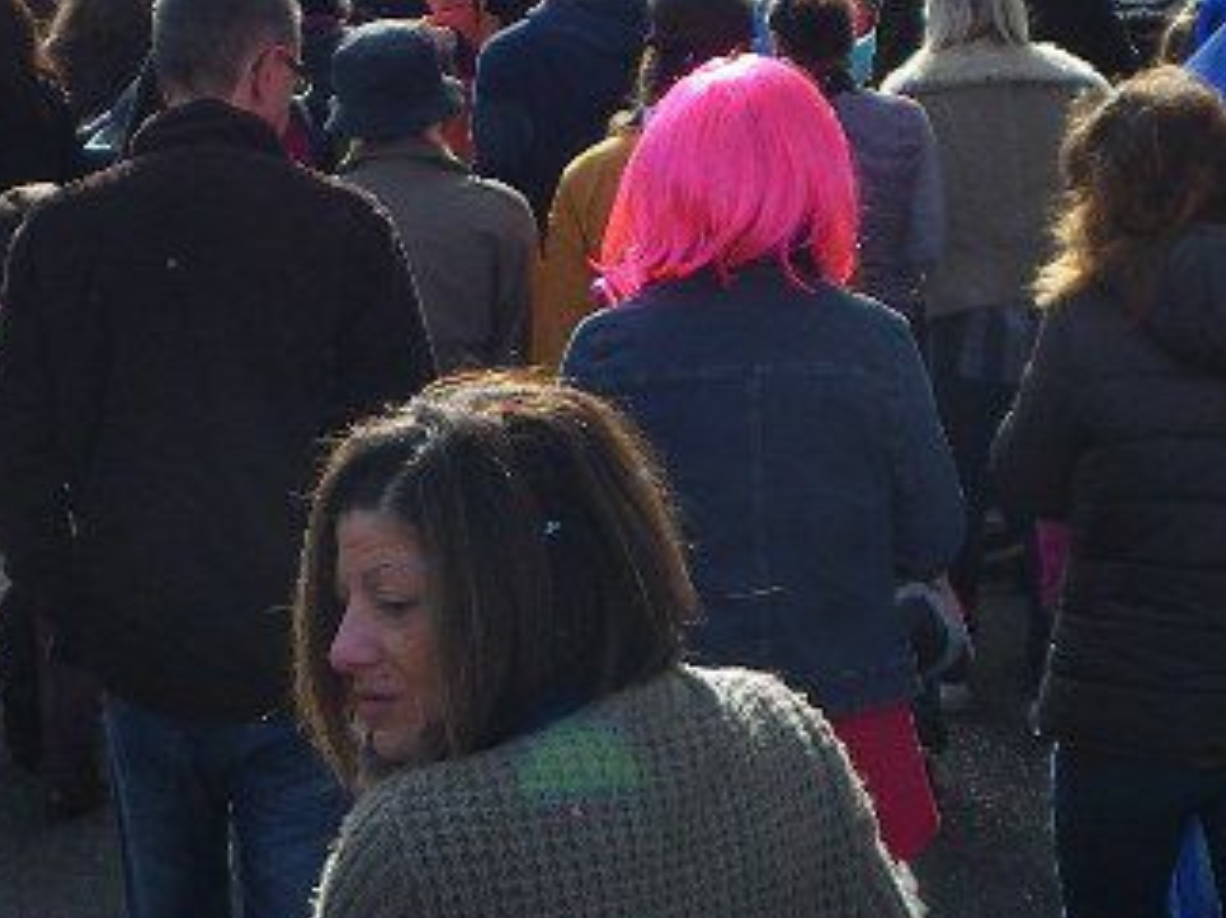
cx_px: 560
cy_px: 240
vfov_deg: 12.2
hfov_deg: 16.3
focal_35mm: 121
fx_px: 4282
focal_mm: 6.8
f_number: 3.5
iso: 50
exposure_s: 1/400
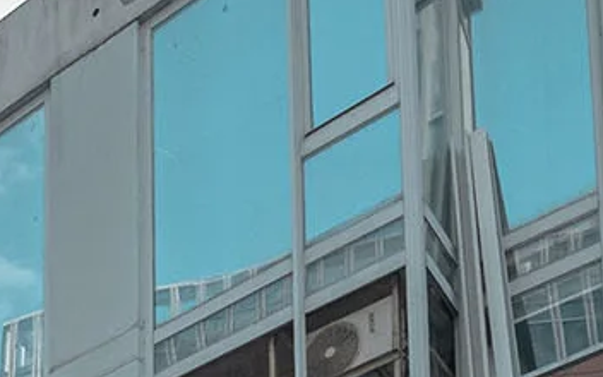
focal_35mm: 81
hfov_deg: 23.9
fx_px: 1331
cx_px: -65
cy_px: 1137
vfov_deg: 10.8
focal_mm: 9.2
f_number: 2.8
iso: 100
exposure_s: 1/400
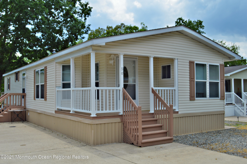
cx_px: 124
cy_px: 82
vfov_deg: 36.8
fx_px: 247
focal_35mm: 36
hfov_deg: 53.2
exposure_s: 1/320
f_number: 9
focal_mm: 24
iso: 100
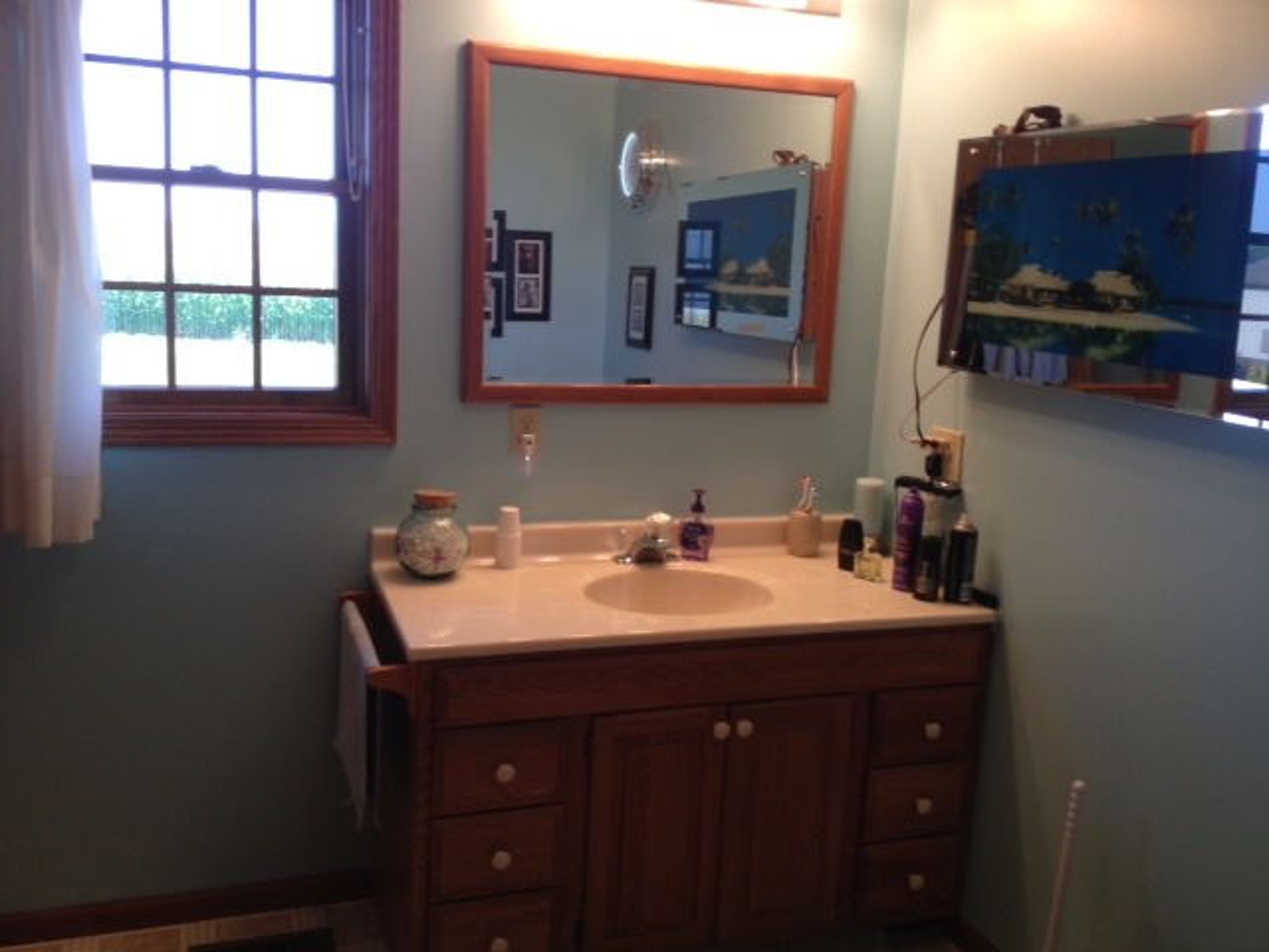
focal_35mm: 35
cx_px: 634
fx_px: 1283
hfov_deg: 52.6
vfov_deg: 40.7
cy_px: 476
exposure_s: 1/40
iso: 64
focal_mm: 4.28
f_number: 2.4
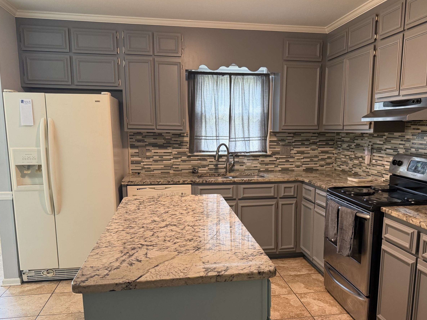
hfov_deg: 58.1
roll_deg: -0.6
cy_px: 194
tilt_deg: -8.3
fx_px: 382
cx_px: 245
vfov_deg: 45.2
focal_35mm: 31
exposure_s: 1/60
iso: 200
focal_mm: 6.76
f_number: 1.78
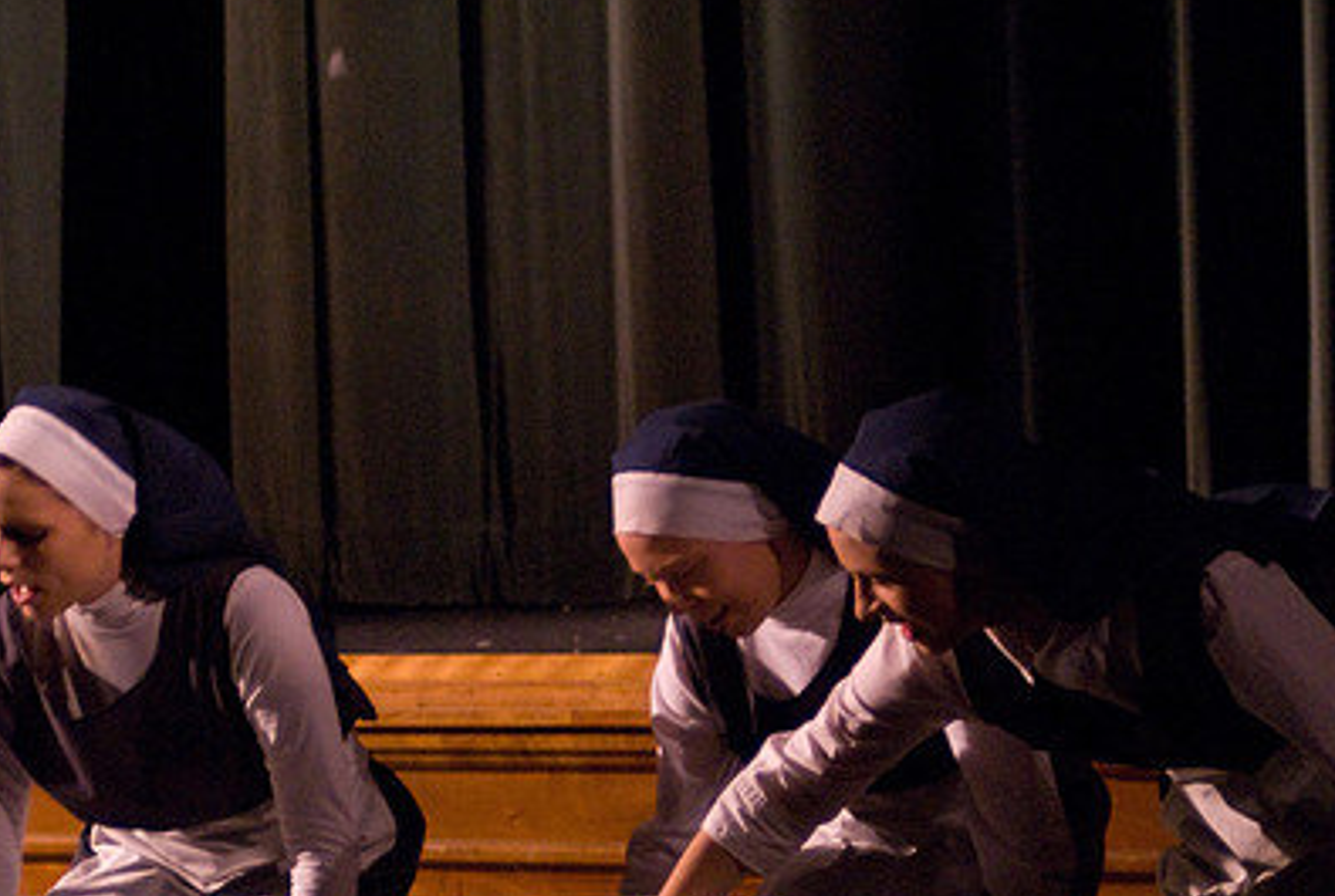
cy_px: 629
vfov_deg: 12.5
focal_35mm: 110
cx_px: 936
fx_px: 4087
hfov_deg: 18.5
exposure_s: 1/60
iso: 1600
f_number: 2.8
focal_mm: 50
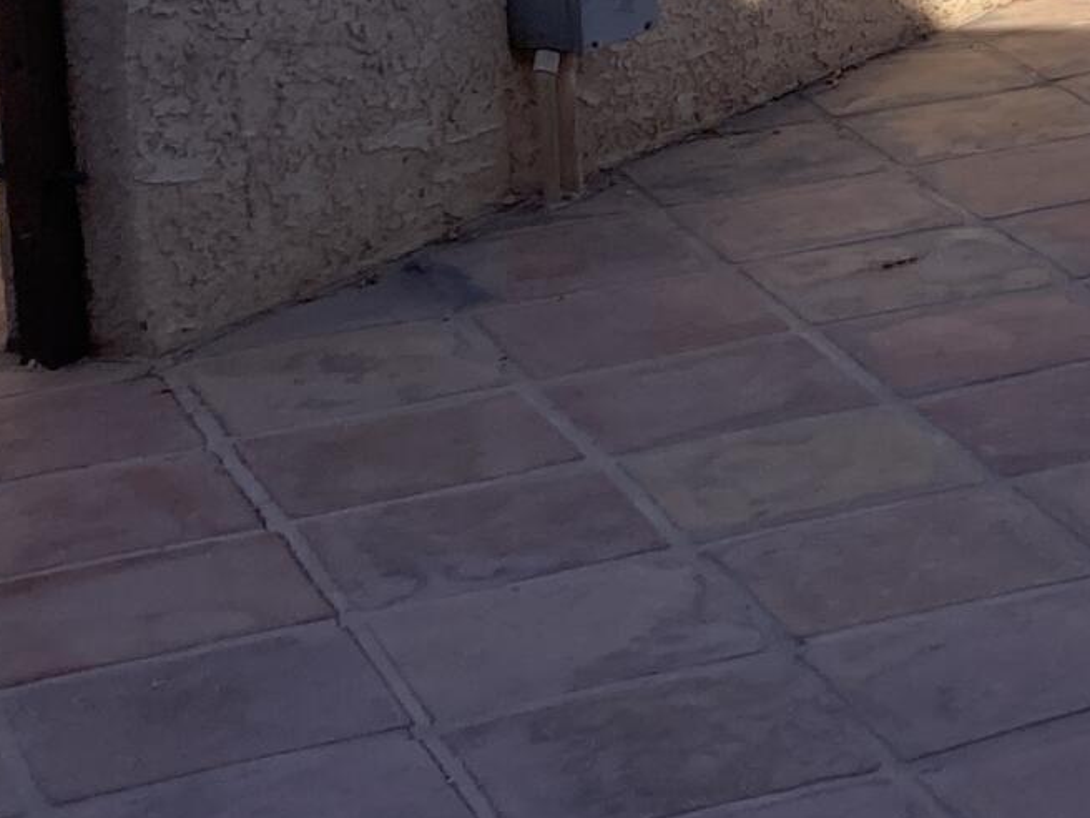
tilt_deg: -6.7
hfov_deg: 14.1
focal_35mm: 128
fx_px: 4031
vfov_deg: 11.3
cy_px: -218
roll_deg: +1.1
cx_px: 1763
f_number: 1.8
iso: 20
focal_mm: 3.99
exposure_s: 1/2404
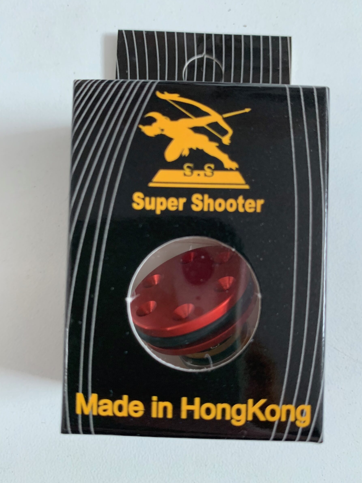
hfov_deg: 49.7
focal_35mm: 28
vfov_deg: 63.4
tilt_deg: -85.9
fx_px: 390
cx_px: 195
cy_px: 239
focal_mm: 4.25
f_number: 1.8
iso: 250
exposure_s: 1/60
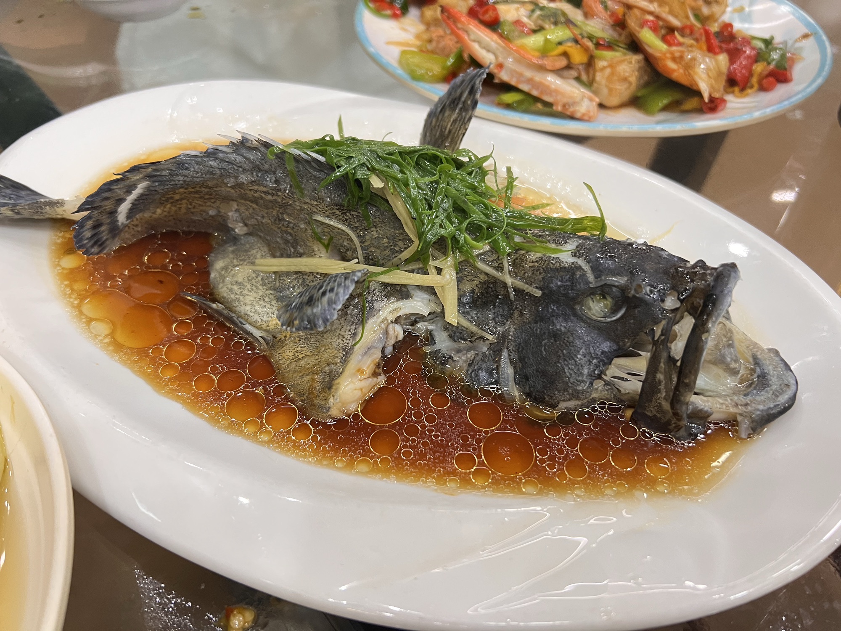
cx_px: 420
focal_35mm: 26
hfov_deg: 67.3
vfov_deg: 53.1
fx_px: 632
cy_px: 316
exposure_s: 1/50
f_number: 1.5
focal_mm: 5.7
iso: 200
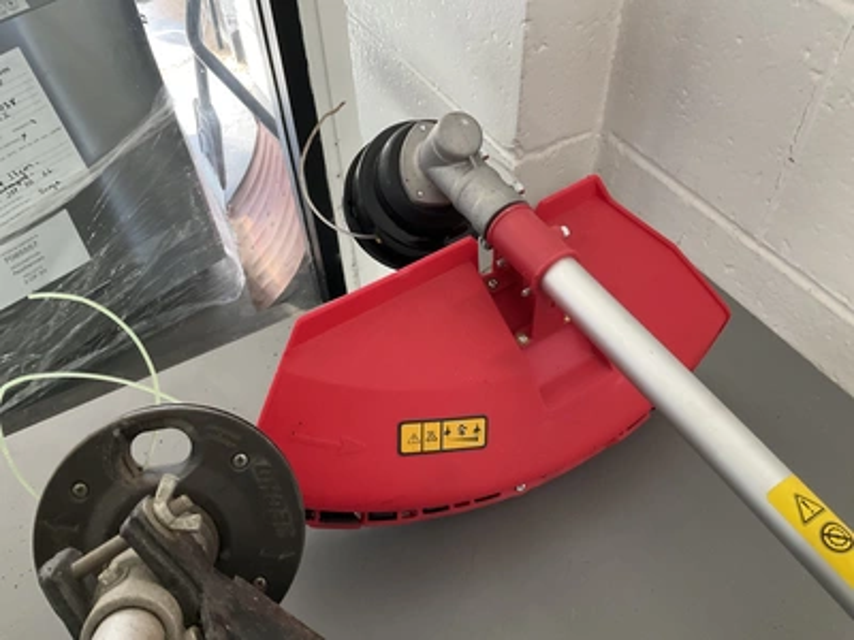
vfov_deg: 48.2
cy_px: 320
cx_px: 427
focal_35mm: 29
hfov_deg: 61.7
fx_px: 715
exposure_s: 1/60
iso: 200
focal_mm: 3
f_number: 1.8
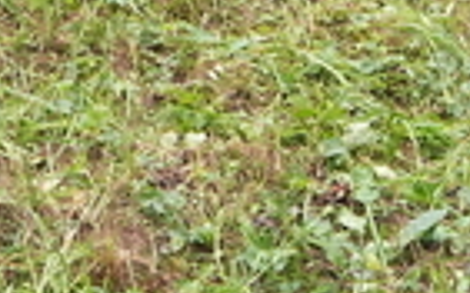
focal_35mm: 282
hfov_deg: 7.4
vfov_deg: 4.6
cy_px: -316
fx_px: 3611
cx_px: -67
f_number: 7.1
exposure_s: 1/250
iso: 1600
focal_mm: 62
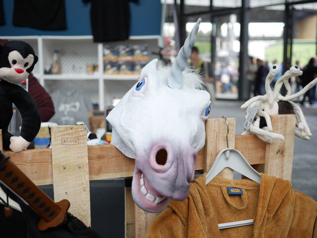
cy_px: 119
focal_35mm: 40
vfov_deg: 36.0
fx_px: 367
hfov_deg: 46.8
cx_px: 158
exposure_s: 1/640
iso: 200
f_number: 1.7
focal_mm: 20
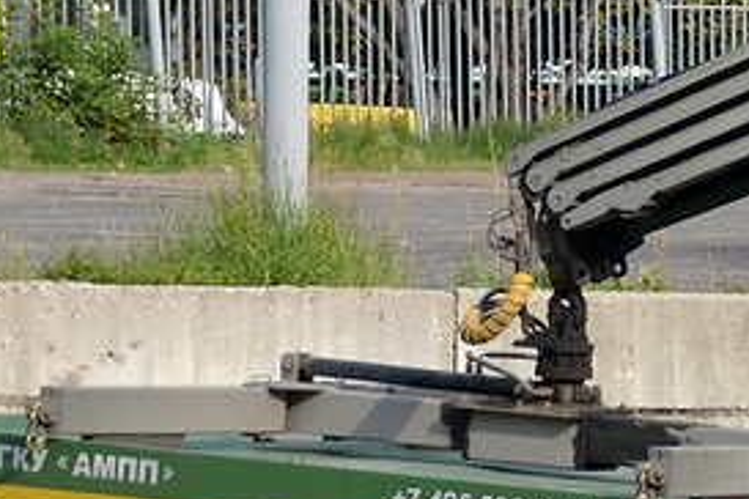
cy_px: 143
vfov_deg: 3.4
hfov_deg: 5.0
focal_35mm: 409
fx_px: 8509
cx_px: 1322
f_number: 4.8
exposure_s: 1/1250
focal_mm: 62
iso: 400
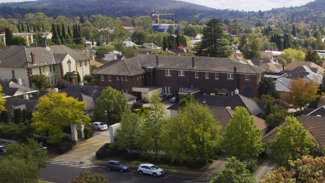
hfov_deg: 50.2
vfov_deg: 30.0
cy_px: 136
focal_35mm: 39
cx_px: 228
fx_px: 336
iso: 100
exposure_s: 1/1250
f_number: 2.8
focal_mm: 3.61
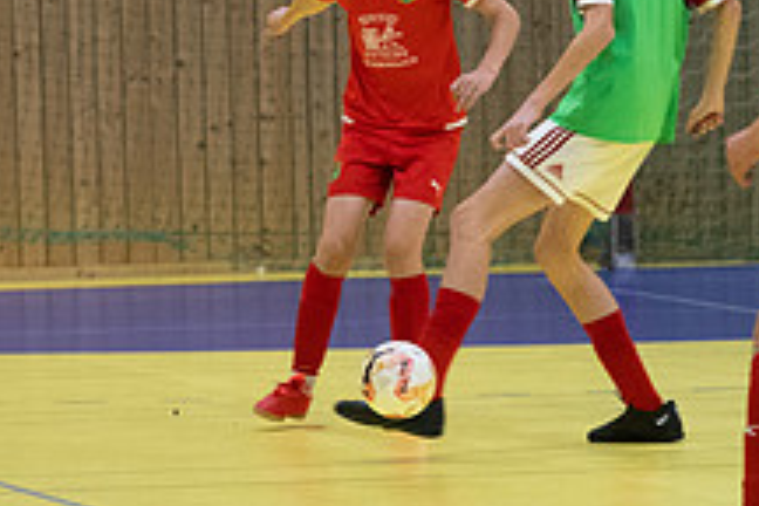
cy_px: 146
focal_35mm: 523
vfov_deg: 2.6
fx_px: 11026
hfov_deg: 3.9
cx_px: 397
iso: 4000
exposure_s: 1/400
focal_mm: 130
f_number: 3.2
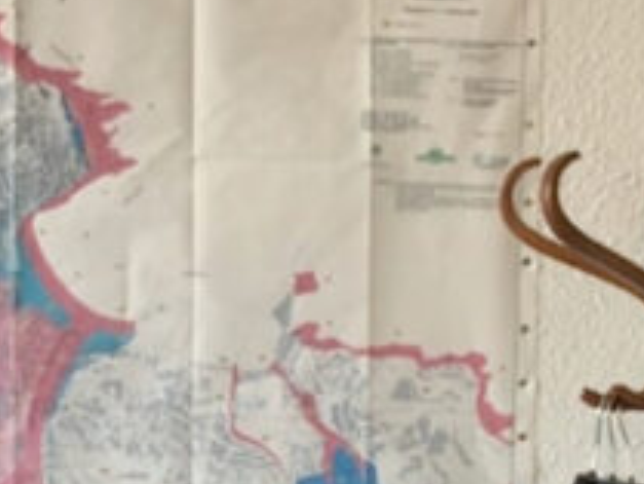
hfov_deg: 13.8
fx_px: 2662
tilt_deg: -3.1
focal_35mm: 143
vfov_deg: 10.1
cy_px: 692
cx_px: 305
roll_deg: -0.7
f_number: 1.8
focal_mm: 3.99
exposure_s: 1/50
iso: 32
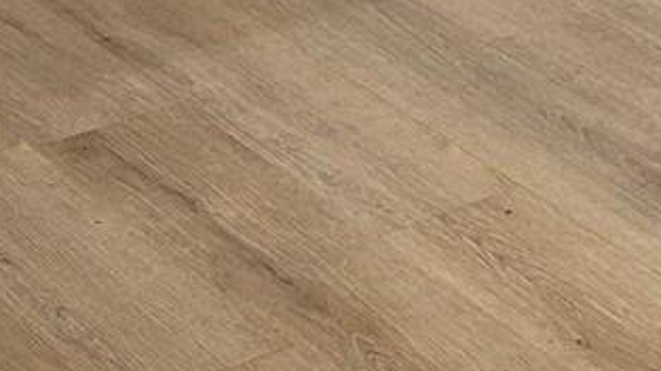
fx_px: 2997
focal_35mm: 171
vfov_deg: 6.2
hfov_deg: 12.5
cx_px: 581
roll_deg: -2.3
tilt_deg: -5.6
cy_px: -930
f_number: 1.78
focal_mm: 6.86
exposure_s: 1/60
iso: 125
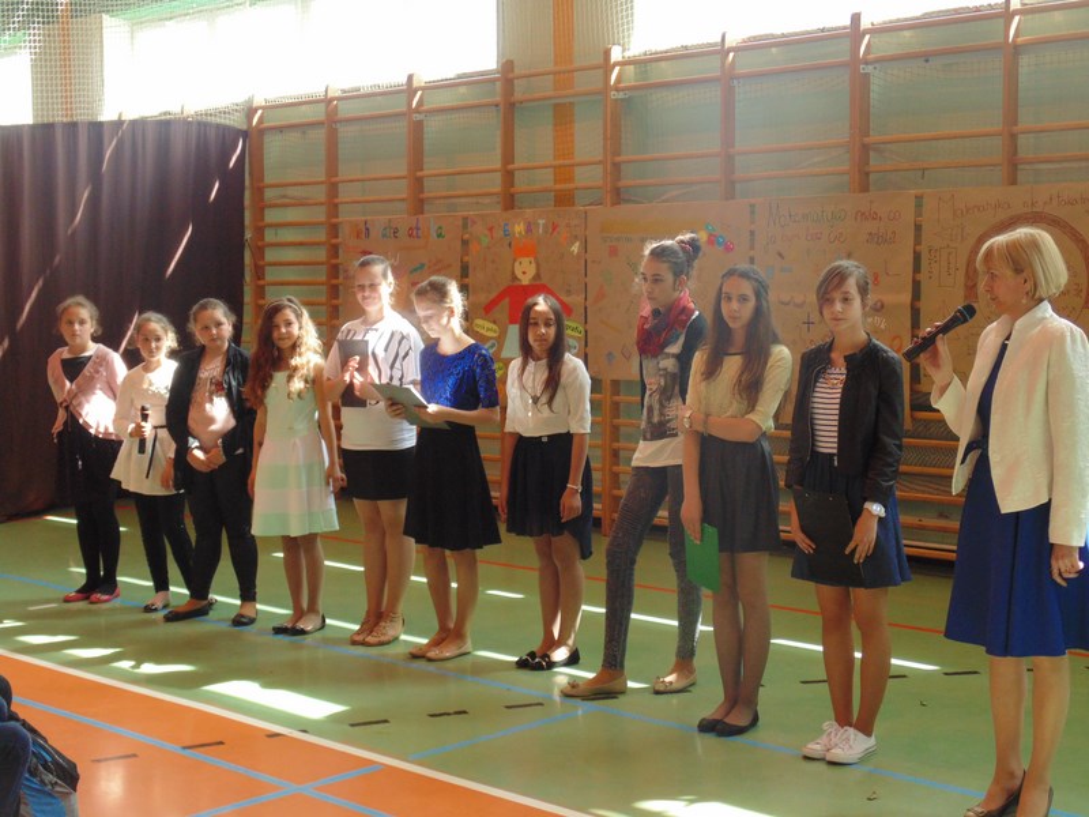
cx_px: 544
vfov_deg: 27.5
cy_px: 408
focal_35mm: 53
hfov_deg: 36.2
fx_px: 1667
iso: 200
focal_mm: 9.5
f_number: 3.9
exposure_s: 1/60
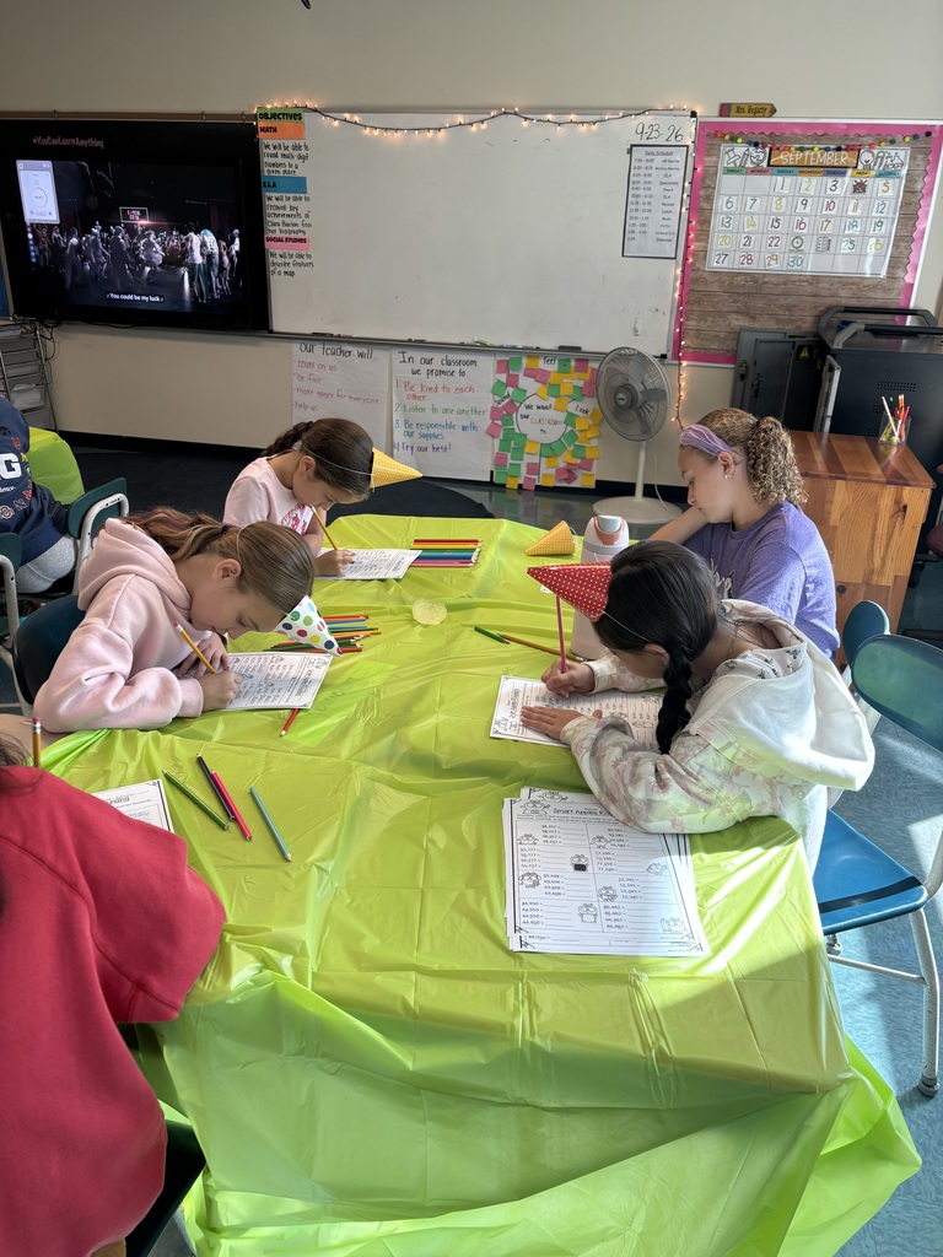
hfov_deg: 53.1
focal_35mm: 26
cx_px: 472
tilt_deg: -22.6
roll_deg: -1.3
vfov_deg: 67.3
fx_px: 944
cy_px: 628
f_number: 1.6
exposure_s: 1/120
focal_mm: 5.96
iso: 80
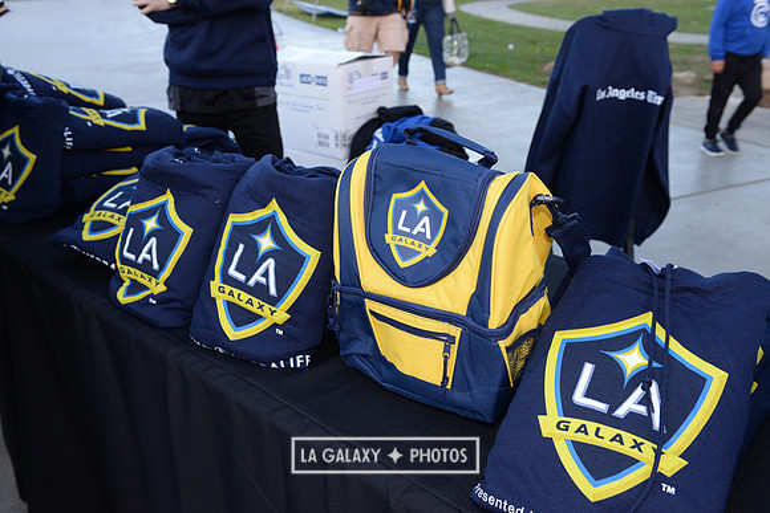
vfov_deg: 38.9
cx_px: 385
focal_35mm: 34
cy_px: 256
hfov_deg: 55.8
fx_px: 727
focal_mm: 34
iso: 800
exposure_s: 1/100
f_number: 7.1
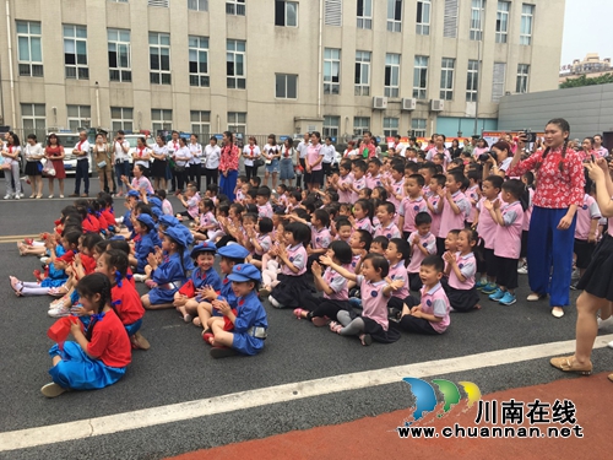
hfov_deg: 61.7
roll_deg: -0.8
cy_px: 230
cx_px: 306
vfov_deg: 48.2
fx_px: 514
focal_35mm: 29
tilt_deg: -8.6
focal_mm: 4.15
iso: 25
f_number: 2.2
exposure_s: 1/705
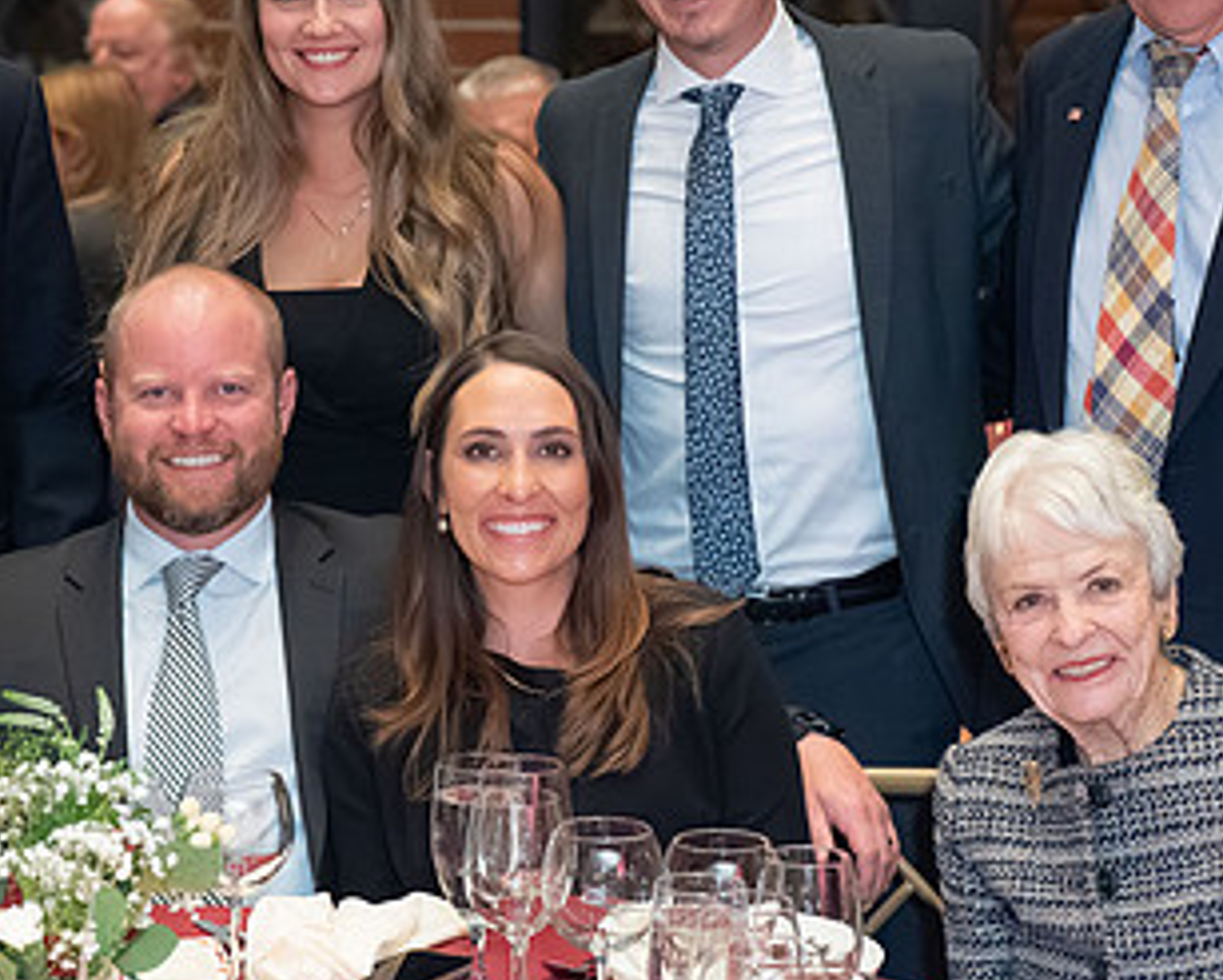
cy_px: 439
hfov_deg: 14.1
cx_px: 439
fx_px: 4926
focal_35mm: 136
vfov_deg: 11.4
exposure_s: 1/200
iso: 8000
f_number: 4
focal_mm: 70
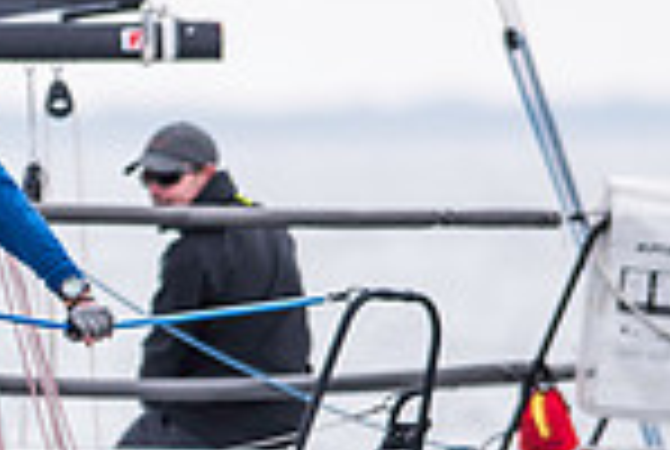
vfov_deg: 0.8
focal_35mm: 1760
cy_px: 533
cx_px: -459
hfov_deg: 1.2
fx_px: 32821
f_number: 5
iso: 200
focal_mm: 300
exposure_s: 1/1250
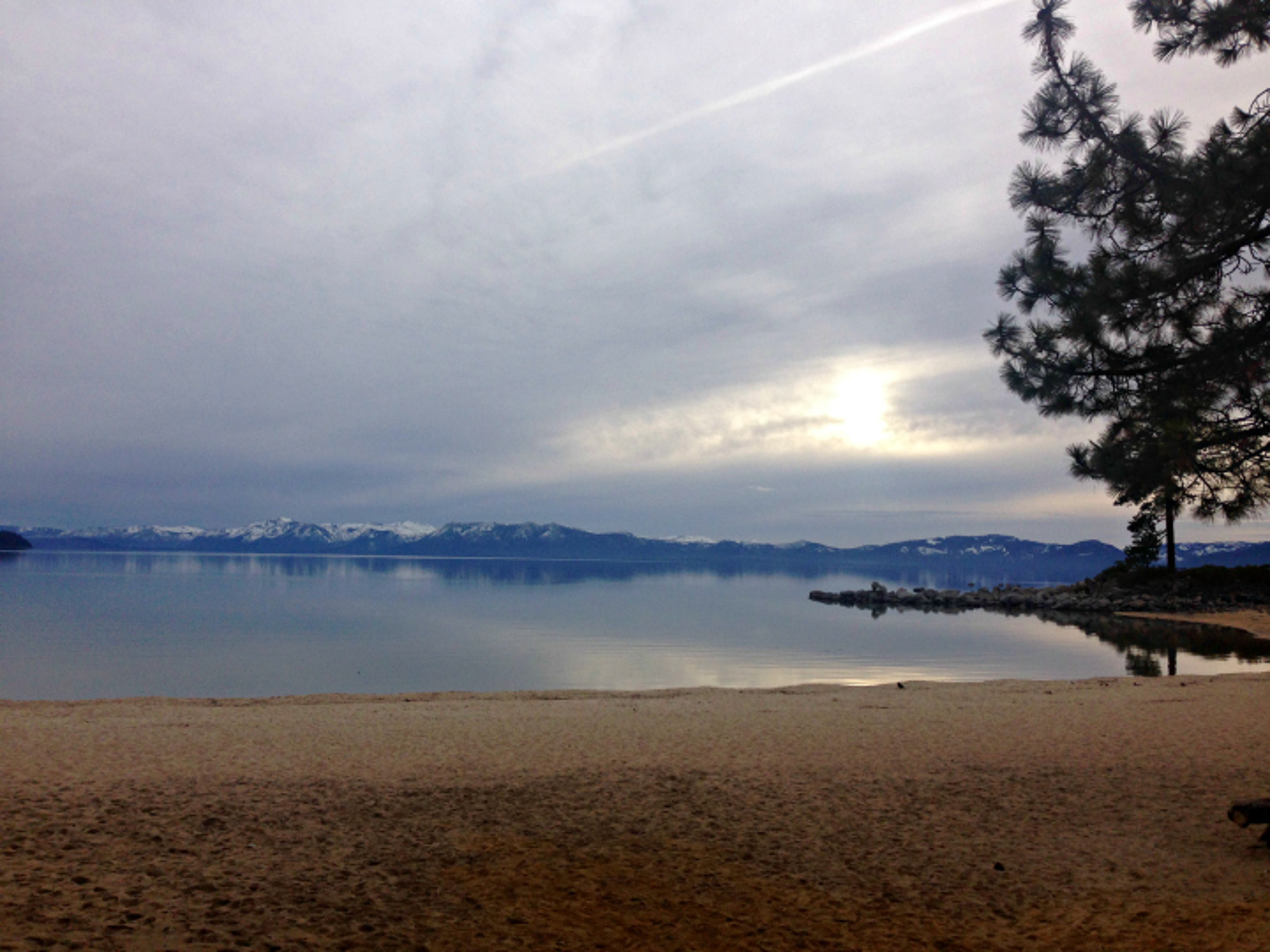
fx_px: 1211
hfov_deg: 55.4
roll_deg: -1.5
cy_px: 476
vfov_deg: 42.9
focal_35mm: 33
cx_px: 635
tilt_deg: +5.7
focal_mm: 4.12
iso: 50
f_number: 2.4
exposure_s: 1/602
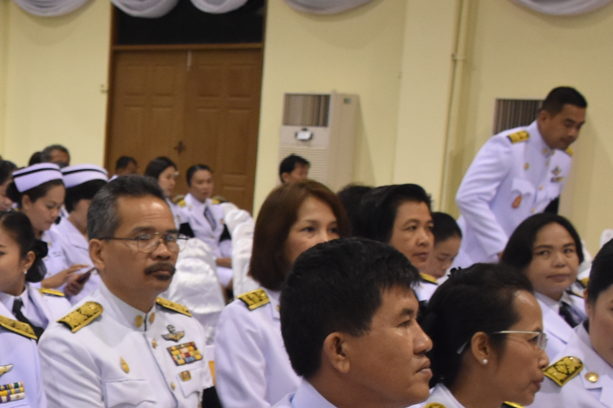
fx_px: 1413
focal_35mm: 83
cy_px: 450
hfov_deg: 22.6
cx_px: -111
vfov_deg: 16.0
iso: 1250
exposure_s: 1/60
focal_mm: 18
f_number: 3.5
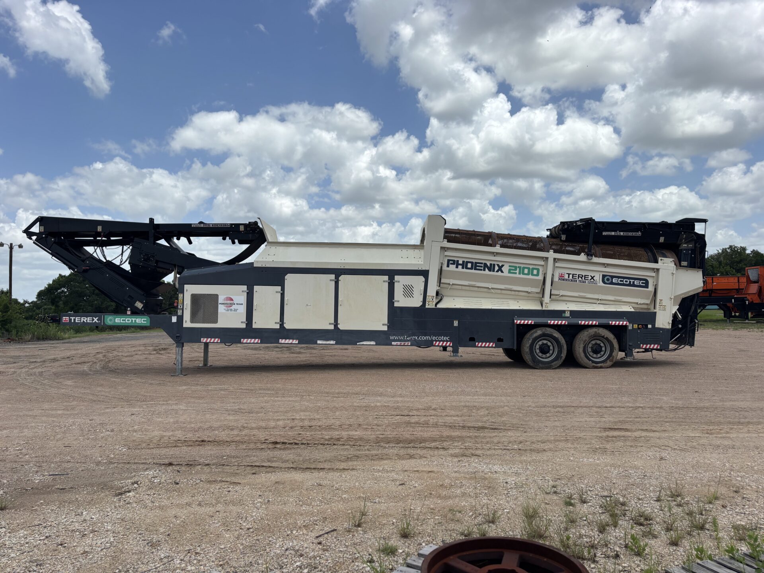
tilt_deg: +1.5
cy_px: 286
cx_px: 382
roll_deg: +1.5
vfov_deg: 53.1
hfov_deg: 67.3
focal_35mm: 26
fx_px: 574
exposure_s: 1/4630
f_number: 1.6
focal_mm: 5.96
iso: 50
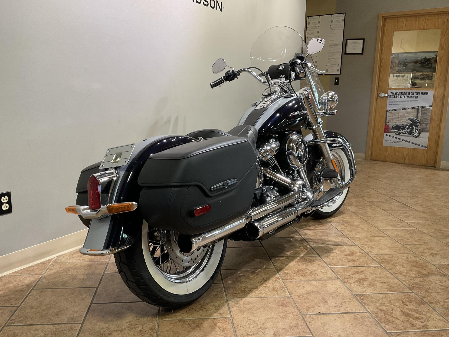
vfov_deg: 46.8
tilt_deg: -10.9
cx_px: 219
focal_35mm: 30
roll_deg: -1.3
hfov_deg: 60.0
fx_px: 389
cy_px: 168
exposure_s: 1/60
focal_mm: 3
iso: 64
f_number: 1.8
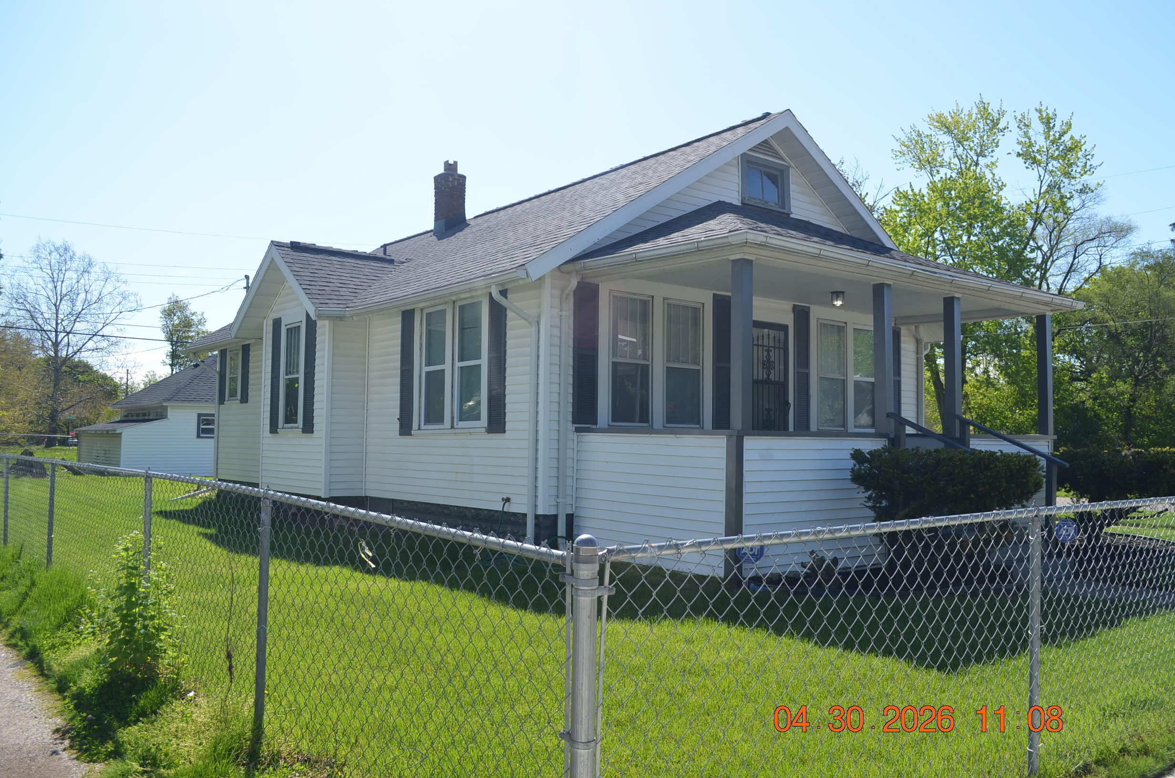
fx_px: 977
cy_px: 389
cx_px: 588
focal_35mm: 30
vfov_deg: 43.4
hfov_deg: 62.0
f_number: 7.1
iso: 200
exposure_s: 1/200
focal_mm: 20
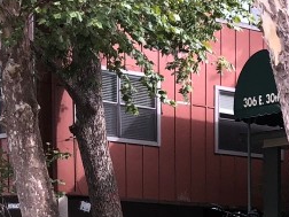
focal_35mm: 114
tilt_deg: -3.3
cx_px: 579
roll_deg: -1.8
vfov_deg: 12.3
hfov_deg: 14.4
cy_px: 340
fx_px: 952
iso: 20
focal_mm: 3.99
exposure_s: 1/221
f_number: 1.8
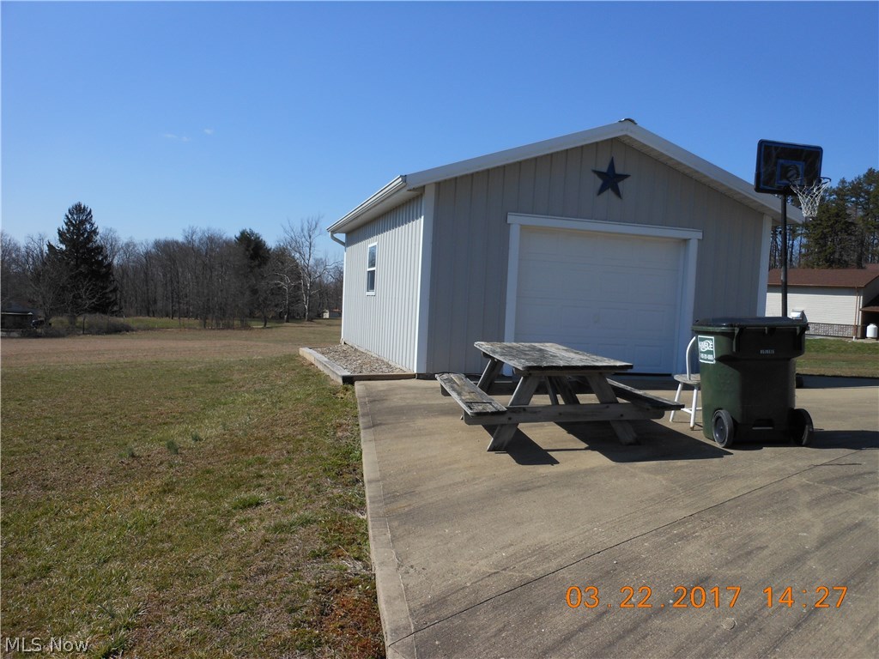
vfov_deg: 49.7
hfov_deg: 63.4
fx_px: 711
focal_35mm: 28
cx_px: 440
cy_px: 330
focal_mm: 5
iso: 80
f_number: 3.7
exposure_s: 1/1000
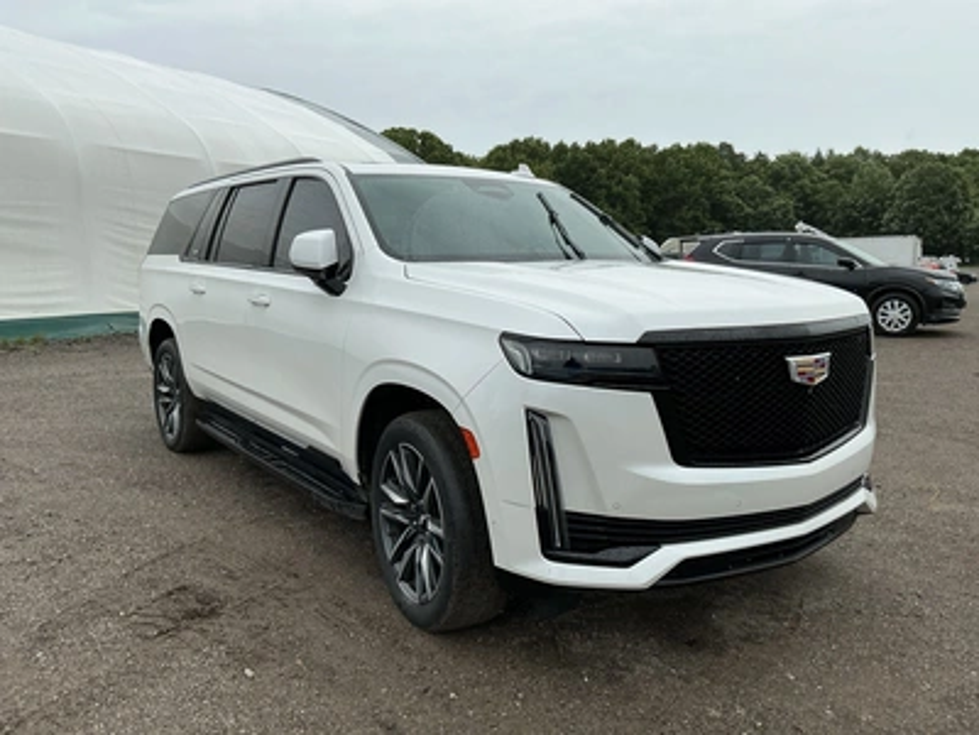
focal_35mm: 28
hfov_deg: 63.4
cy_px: 368
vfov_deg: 49.7
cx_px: 490
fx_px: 792
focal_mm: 3
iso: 25
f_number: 1.8
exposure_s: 1/620
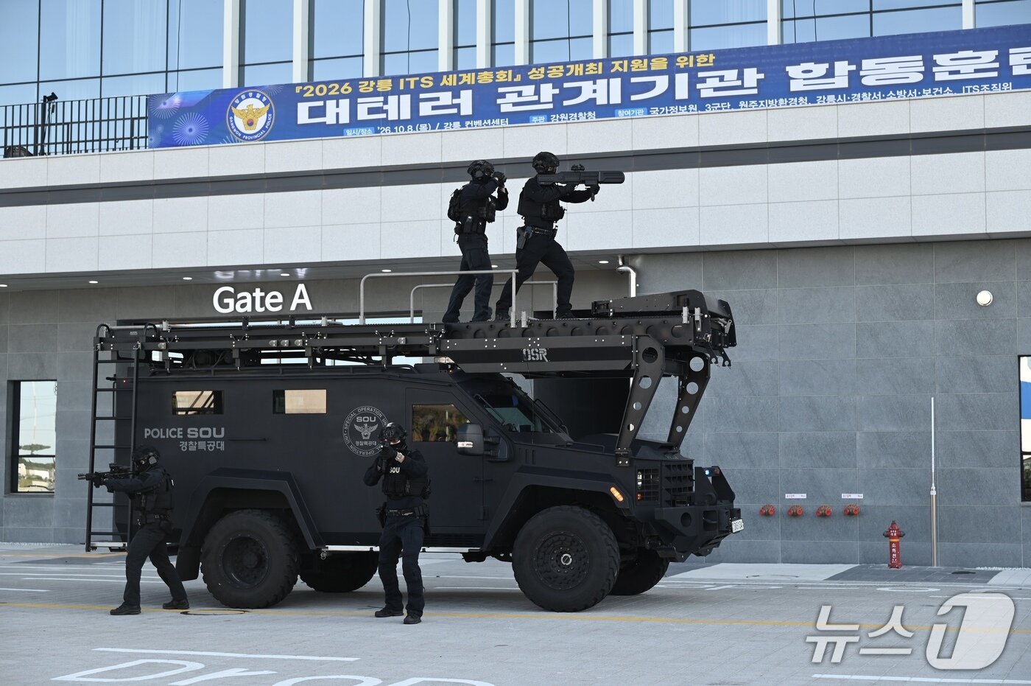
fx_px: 1660
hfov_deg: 34.5
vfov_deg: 23.3
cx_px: 516
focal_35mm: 58
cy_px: 343
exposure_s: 1/250
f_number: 5
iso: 200
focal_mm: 58
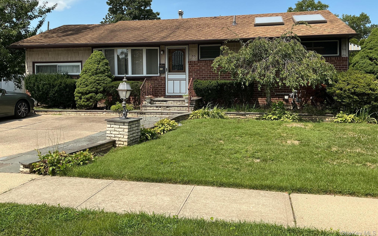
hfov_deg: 61.2
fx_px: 319
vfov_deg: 40.4
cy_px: 95
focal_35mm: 31
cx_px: 188
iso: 25
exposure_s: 1/1730
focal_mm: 3
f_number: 1.8
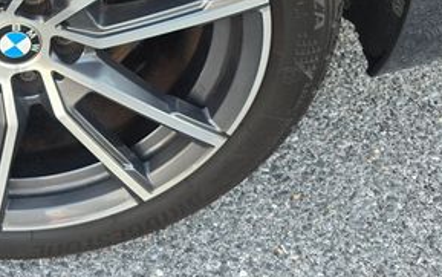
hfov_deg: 33.4
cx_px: -28
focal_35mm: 54
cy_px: -15
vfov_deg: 22.8
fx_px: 651
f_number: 1.7
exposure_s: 1/180
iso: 100
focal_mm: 6.3
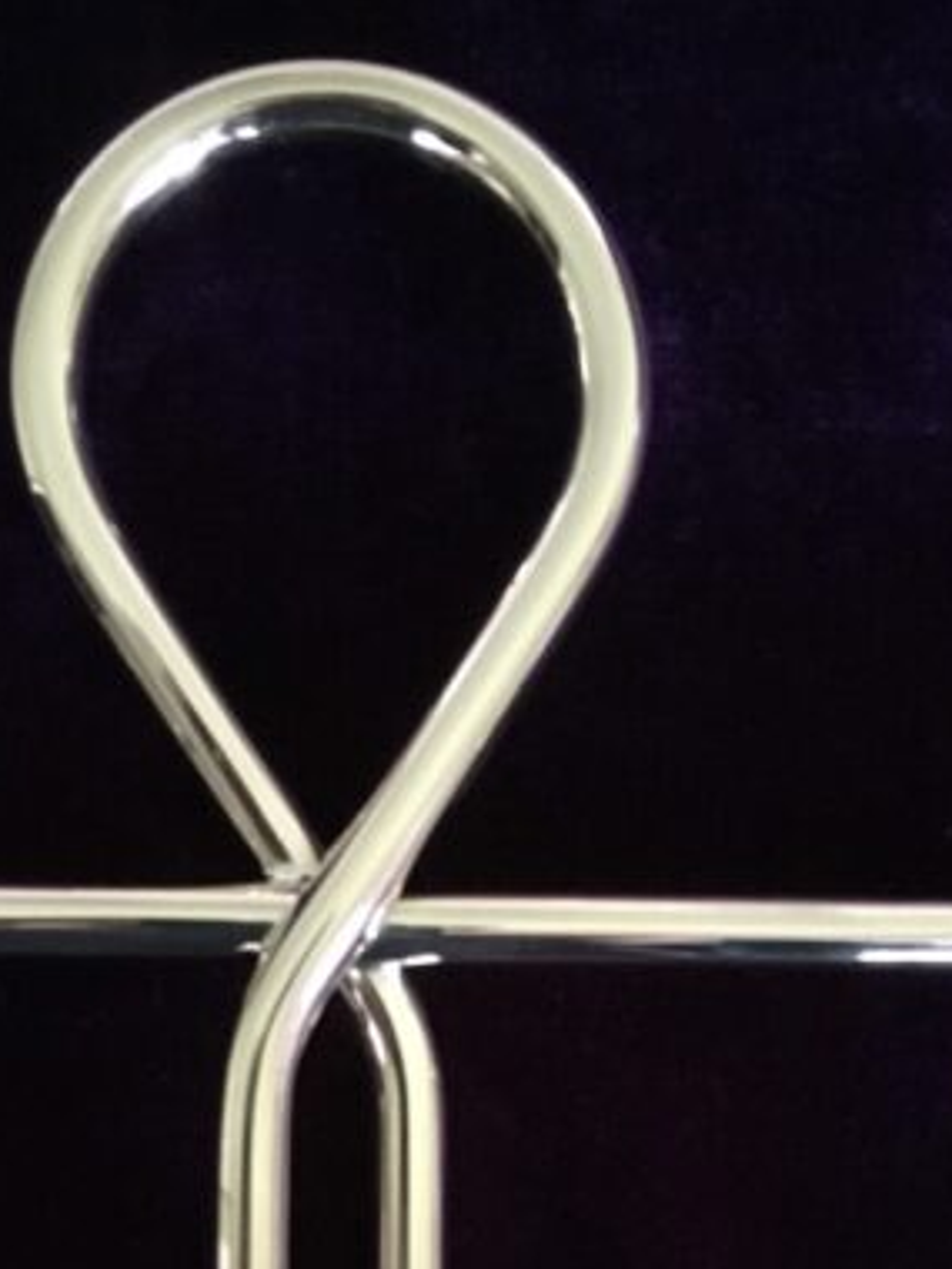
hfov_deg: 24.0
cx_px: 448
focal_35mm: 61
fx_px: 2237
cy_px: 1165
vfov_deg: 30.2
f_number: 2.2
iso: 640
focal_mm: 4.15
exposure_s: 1/17
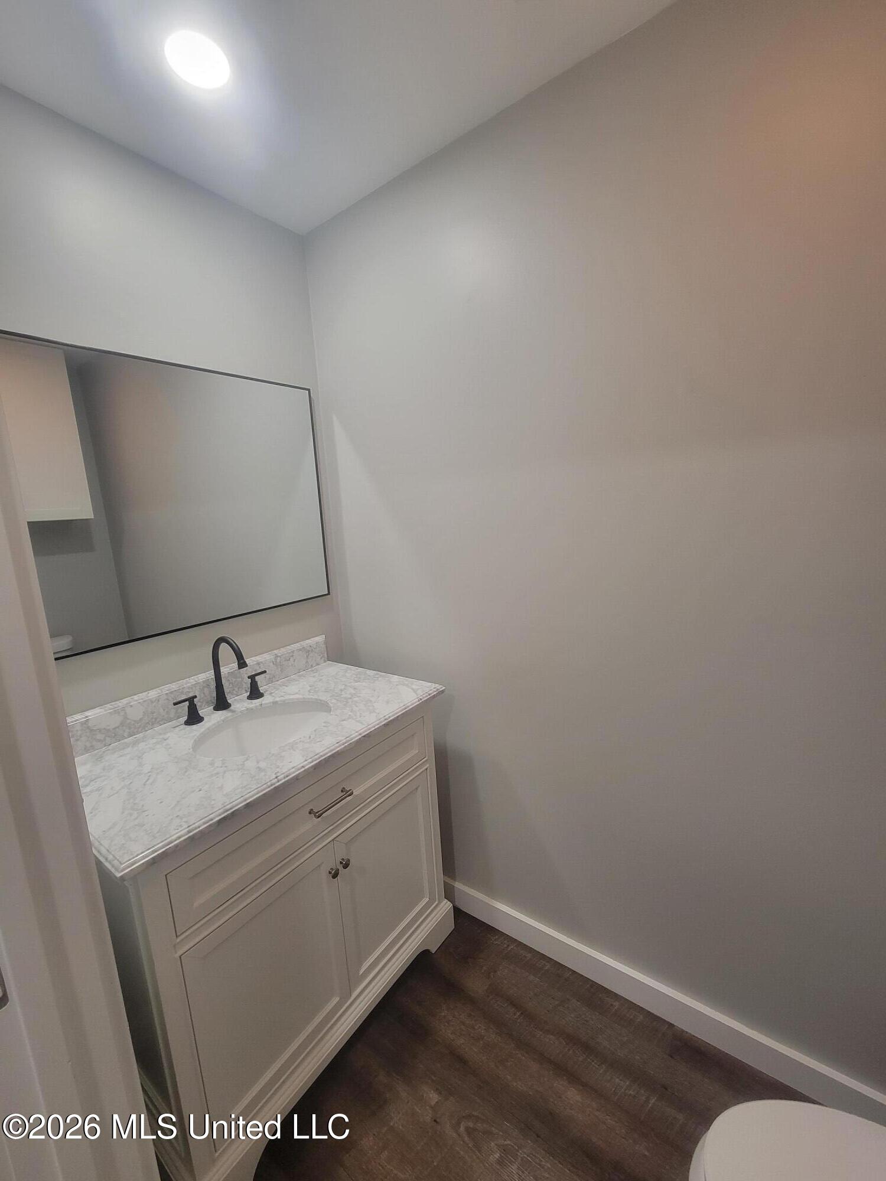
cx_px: 443
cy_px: 590
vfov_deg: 106.2
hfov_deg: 89.9
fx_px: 444
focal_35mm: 13
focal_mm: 2.2
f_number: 2.2
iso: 160
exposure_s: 1/60
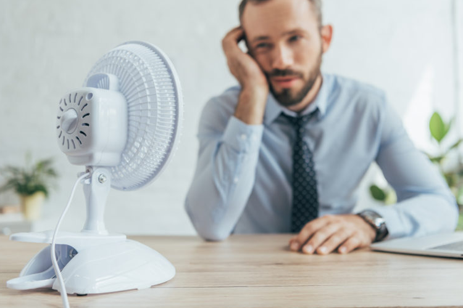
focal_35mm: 41
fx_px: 527
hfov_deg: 47.4
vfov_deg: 32.6
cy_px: 152
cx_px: 234
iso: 160
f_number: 3.5
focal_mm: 40
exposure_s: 1/250
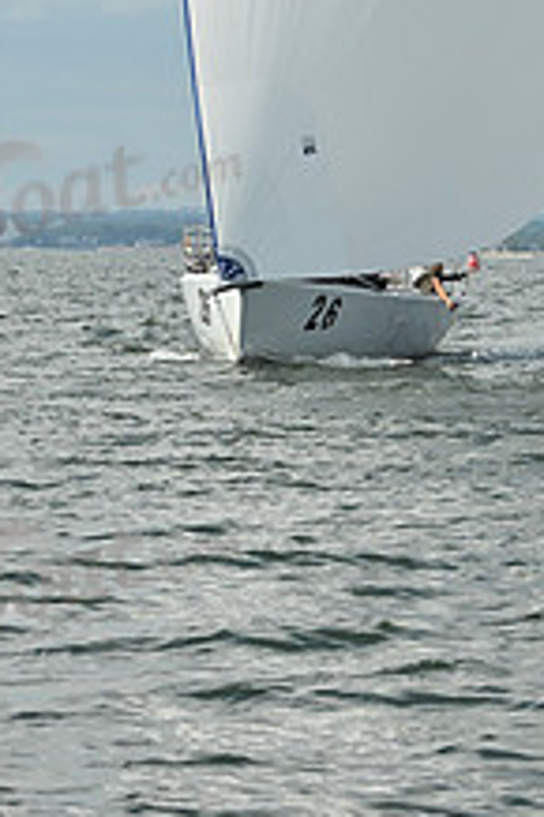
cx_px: 437
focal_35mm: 253
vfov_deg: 8.1
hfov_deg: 5.4
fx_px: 5743
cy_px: -26
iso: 320
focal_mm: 95
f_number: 10
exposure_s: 1/1250
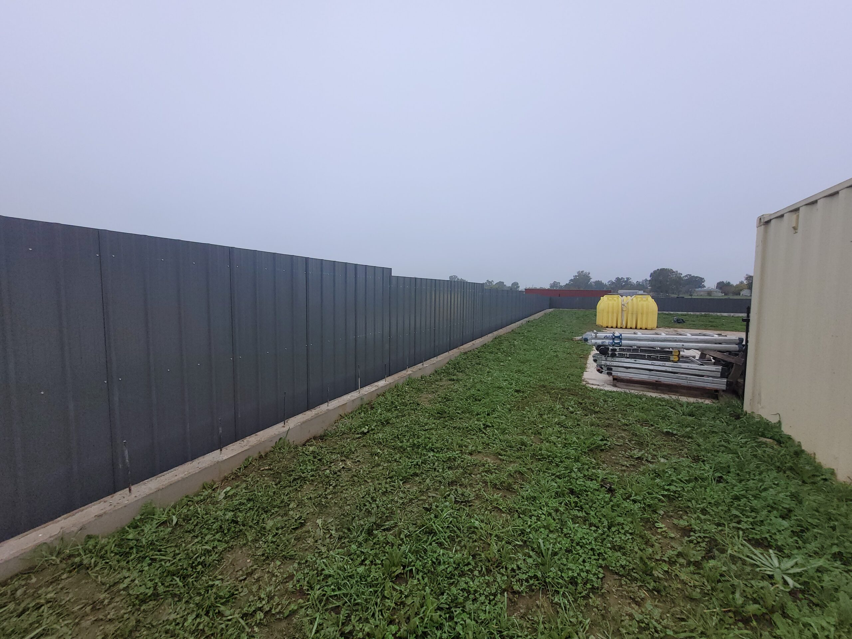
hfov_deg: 106.2
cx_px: 426
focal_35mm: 13
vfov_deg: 89.9
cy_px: 320
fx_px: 320
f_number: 2.2
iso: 40
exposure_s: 1/458
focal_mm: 1.74
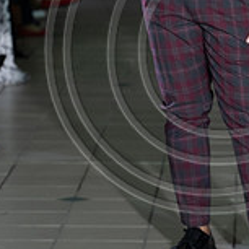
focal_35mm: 304
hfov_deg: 5.8
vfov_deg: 5.8
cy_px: 49
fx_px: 2474
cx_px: 210
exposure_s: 1/160
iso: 1250
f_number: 5
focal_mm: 122
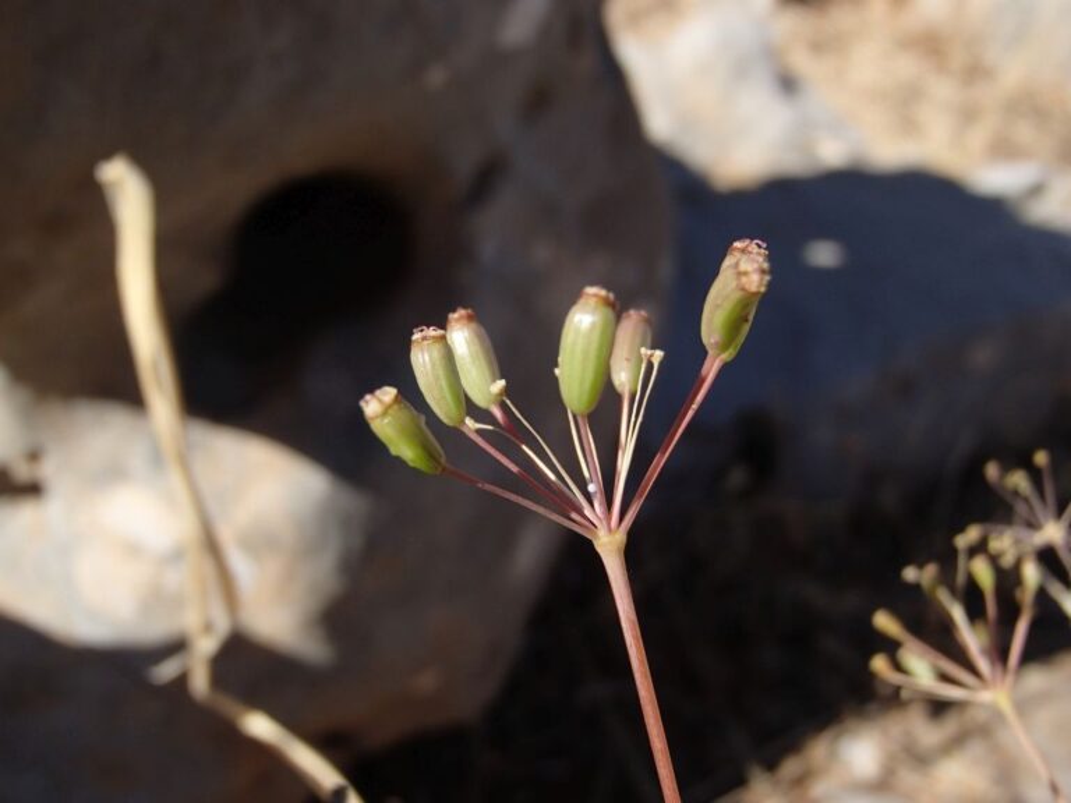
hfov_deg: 50.1
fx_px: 1145
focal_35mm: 37
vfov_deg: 38.7
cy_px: 402
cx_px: 536
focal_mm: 6.64
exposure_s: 1/640
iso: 100
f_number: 4.7
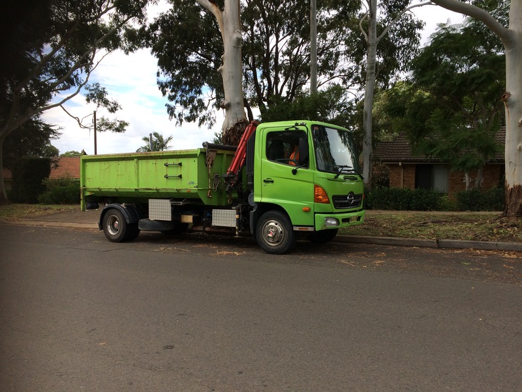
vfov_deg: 48.2
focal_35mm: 29
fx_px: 437
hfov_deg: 61.7
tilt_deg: -5.4
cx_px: 261
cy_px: 196
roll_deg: -0.3
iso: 32
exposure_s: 1/977
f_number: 2.2
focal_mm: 4.15
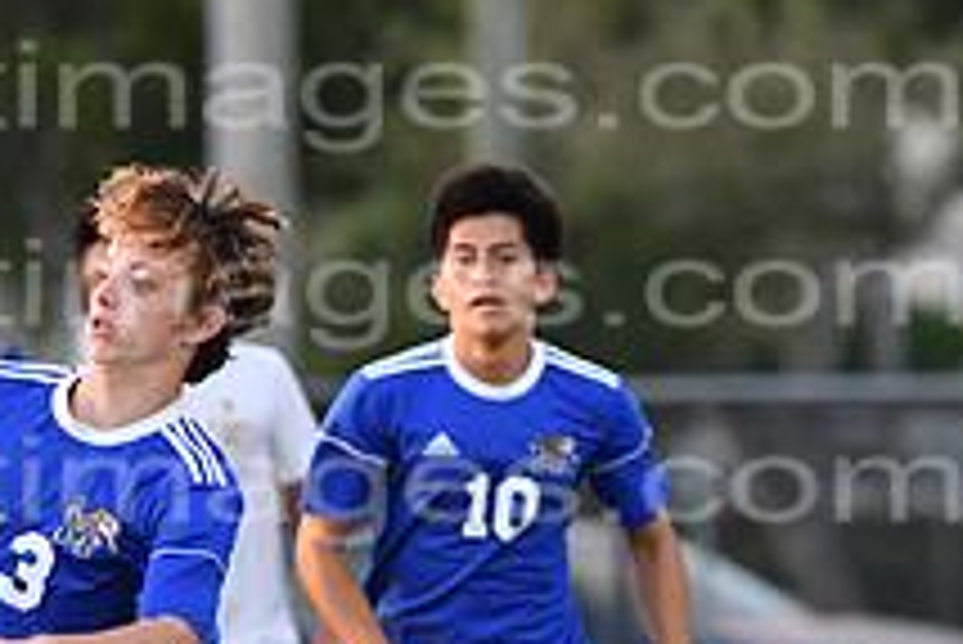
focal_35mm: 1222
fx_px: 32709
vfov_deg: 1.1
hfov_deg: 1.7
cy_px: 786
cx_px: -40
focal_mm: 300
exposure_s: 1/1000
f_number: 4.5
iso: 4000
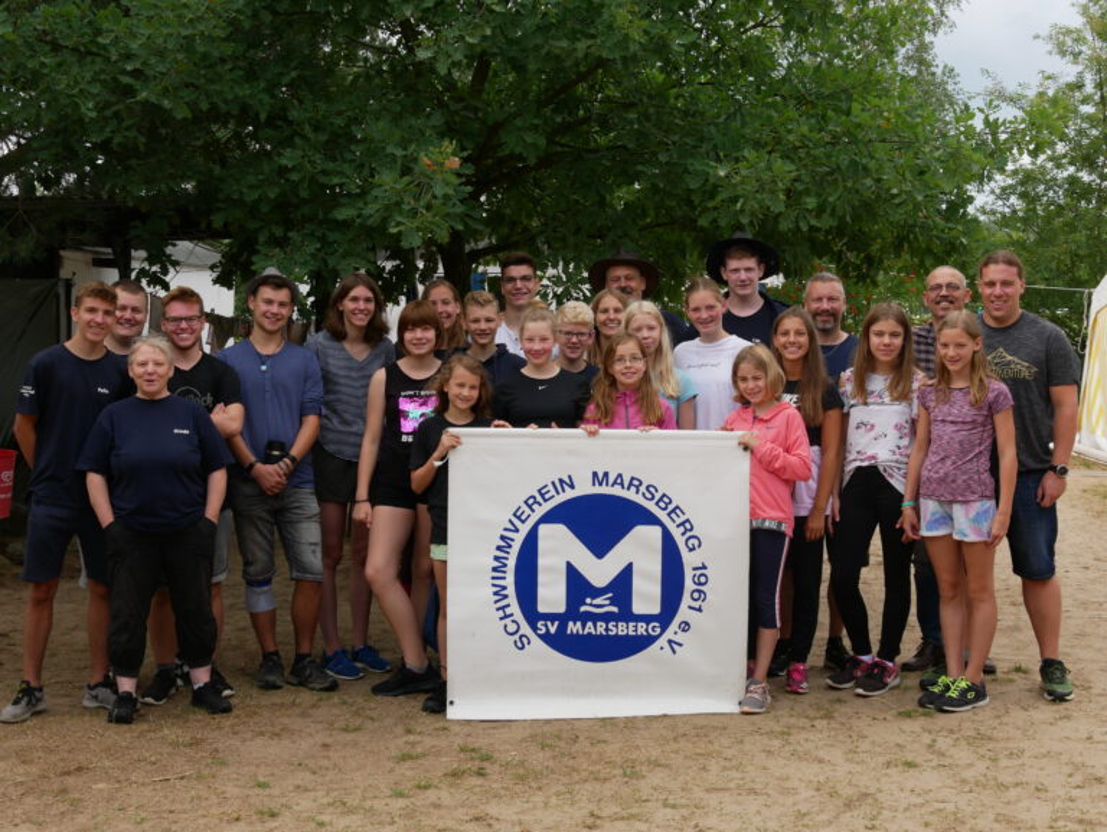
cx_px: 554
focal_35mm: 56
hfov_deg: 34.3
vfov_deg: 26.1
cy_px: 416
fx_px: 1792
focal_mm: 28
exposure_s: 1/200
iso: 200
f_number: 6.3
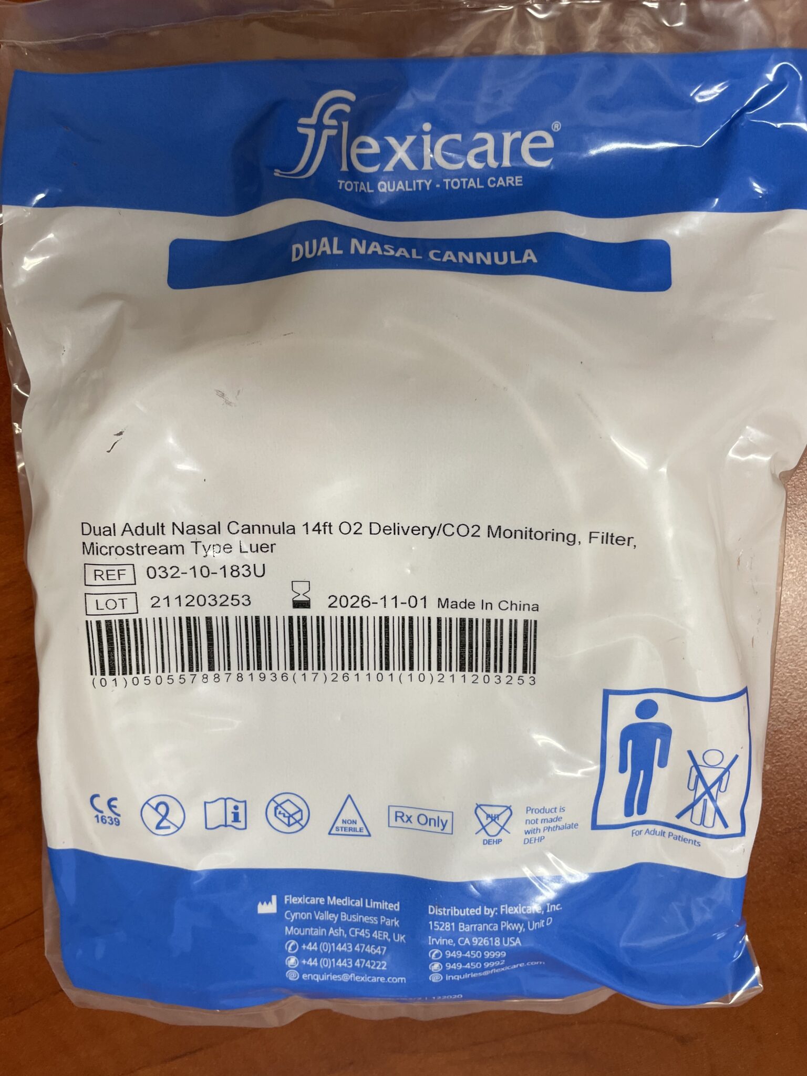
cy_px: 538
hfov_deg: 53.1
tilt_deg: -83.3
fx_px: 808
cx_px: 404
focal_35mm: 26
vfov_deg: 67.3
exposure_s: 1/120
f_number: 1.6
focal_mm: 4.2
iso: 100
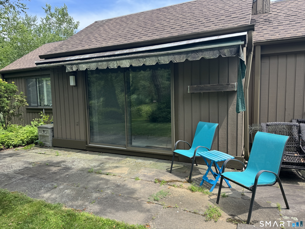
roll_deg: +0.9
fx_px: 211
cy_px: 114
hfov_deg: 71.6
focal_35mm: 24
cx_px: 152
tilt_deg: -5.8
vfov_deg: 56.8
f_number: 1.78
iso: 80
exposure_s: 1/925
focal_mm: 6.76
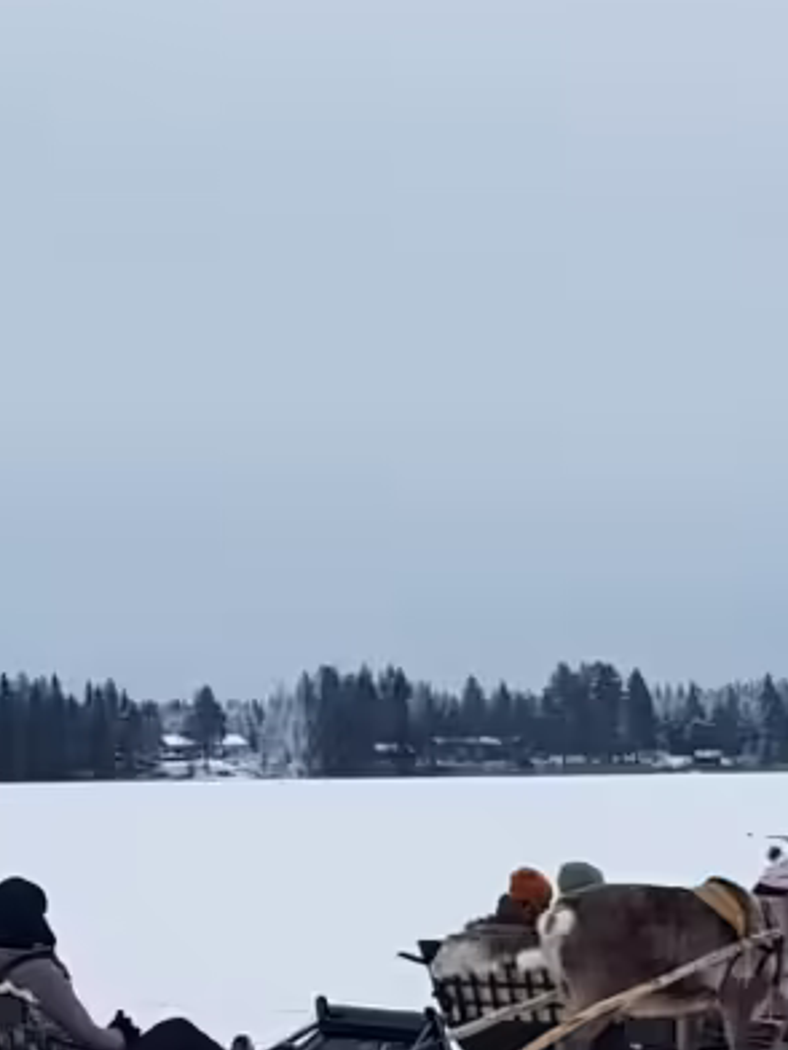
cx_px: 394
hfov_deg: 21.6
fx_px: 2064
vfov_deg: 27.4
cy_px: 978
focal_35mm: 68
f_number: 1.7
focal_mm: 4.2
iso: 100
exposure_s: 1/50
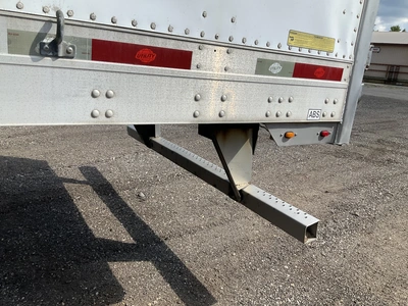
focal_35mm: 29
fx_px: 342
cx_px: 204
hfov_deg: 61.7
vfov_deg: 48.2
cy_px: 153
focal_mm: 3
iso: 25
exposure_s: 1/944
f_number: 1.8
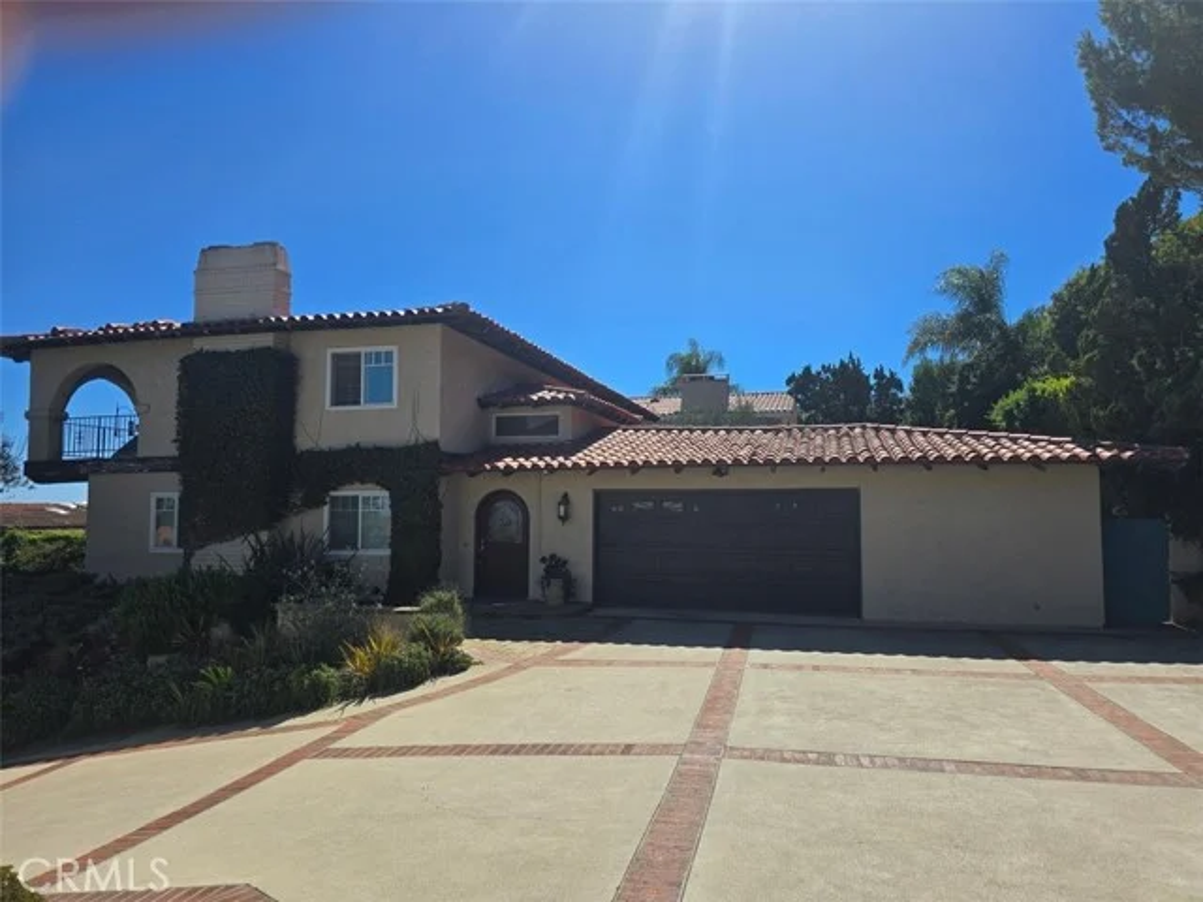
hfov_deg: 73.9
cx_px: 602
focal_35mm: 23
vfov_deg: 58.9
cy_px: 451
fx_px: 799
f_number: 1.7
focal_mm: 6.3
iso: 12
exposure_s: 1/1070
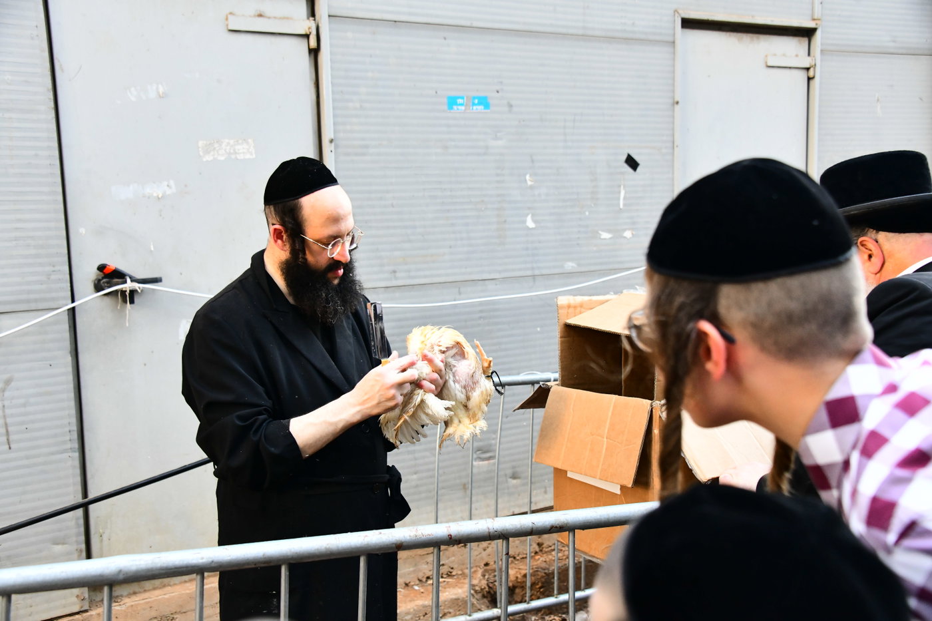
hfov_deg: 48.5
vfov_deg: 33.4
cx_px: 466
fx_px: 1035
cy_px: 310
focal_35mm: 40
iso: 4000
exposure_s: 1/100
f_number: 5.6
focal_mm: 40
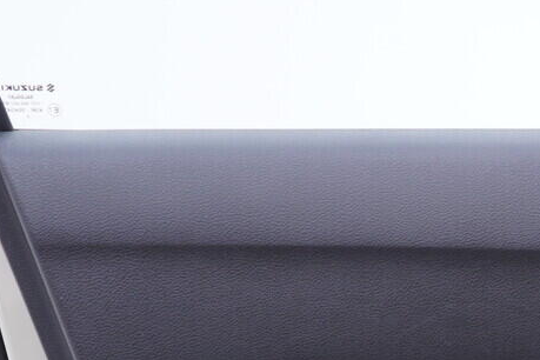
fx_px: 1695
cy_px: 552
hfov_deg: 17.3
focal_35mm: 113
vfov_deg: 11.6
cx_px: 652
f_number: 2.8
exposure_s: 1/40
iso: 125
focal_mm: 24
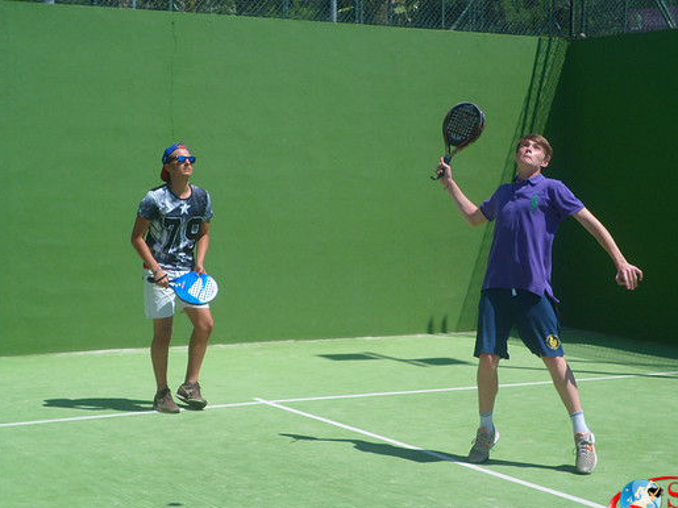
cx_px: 377
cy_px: 255
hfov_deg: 24.4
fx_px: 1567
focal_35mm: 80
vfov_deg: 18.4
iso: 80
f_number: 5.8
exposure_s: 1/500
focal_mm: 13.2
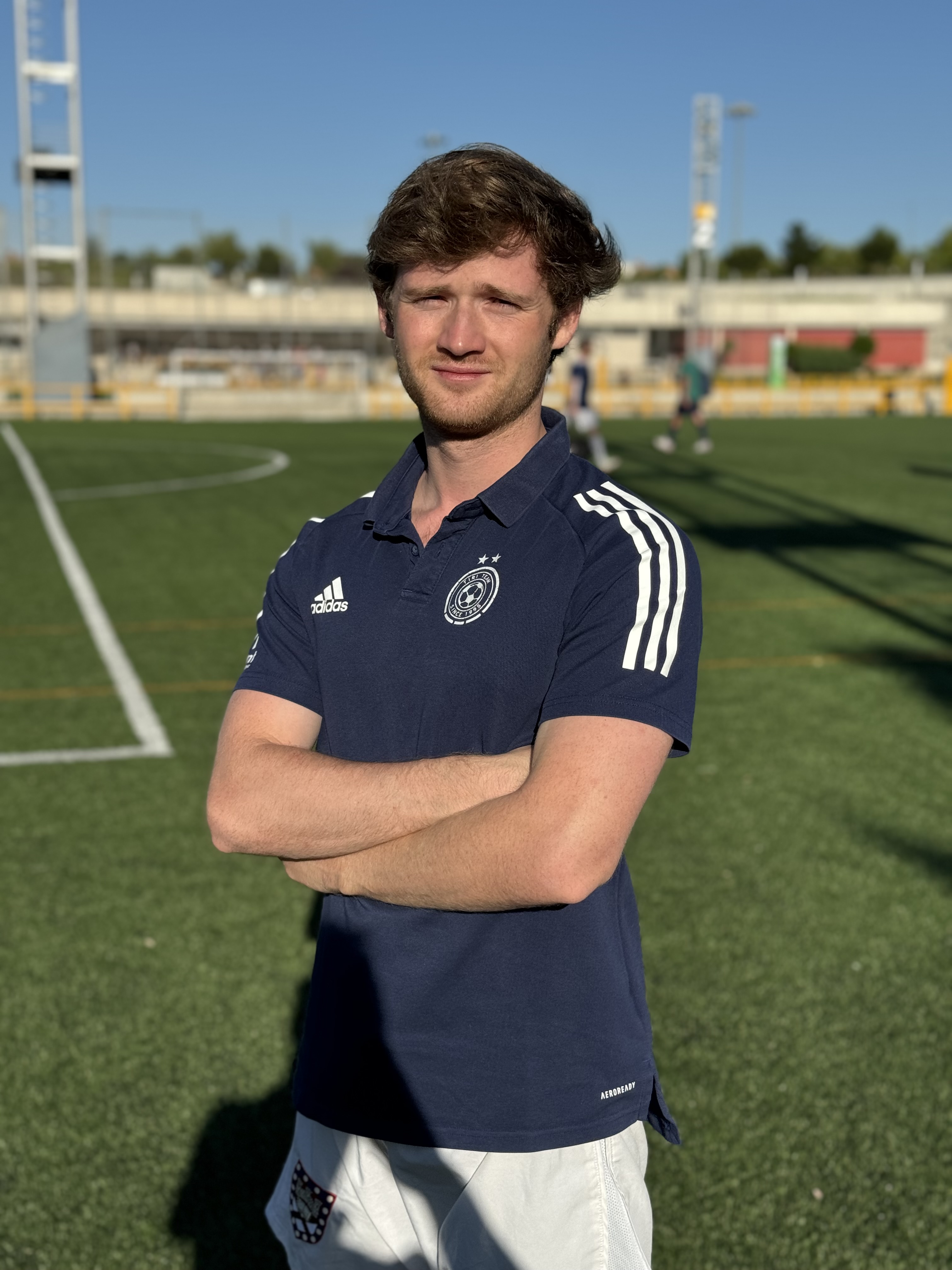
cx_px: 476
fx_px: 1760
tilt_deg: -8.9
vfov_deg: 39.7
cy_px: 635
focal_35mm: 48
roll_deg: -0.5
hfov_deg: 30.3
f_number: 1.78
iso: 64
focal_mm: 6.76
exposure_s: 1/5848
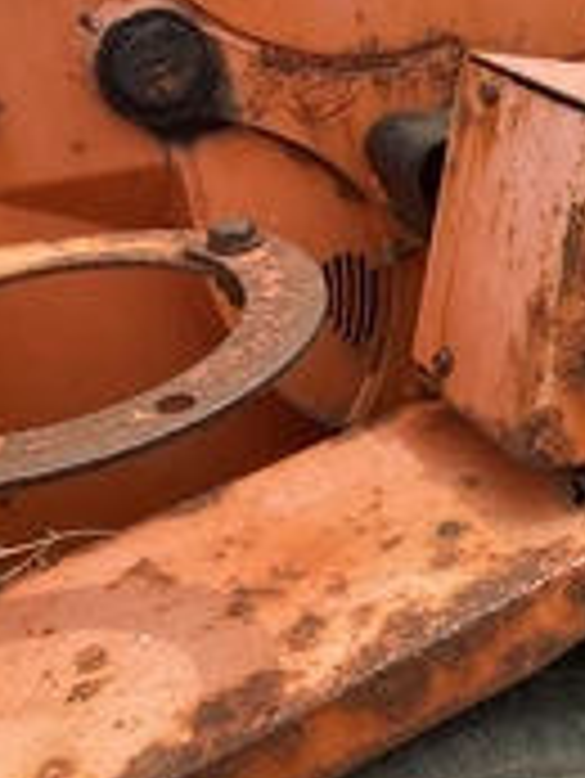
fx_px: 1508
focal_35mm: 67
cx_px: 675
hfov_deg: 20.7
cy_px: 153
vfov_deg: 28.3
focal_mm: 3
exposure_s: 1/898
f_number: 1.8
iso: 25
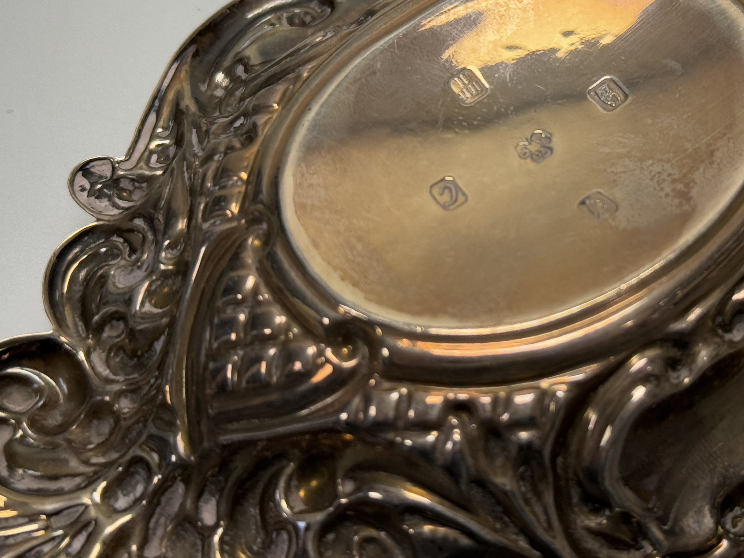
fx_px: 1591
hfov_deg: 26.2
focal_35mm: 74
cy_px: 151
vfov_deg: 19.8
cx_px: 497
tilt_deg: -56.5
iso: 80
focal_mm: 6.76
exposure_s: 1/183
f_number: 1.78
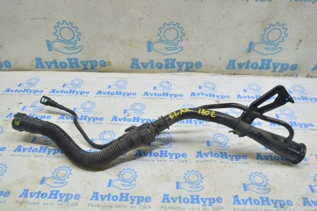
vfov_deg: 43.5
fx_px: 264
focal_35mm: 30
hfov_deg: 62.0
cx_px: 158
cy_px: 106
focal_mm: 20
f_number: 5.6
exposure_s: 1/20
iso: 400
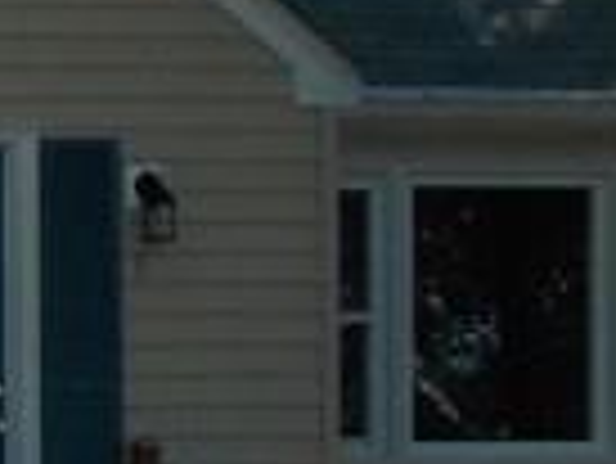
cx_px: -1088
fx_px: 3990
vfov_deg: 6.6
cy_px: 514
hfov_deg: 7.9
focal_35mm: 224
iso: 125
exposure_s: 1/1000
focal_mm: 4.1
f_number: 3.3
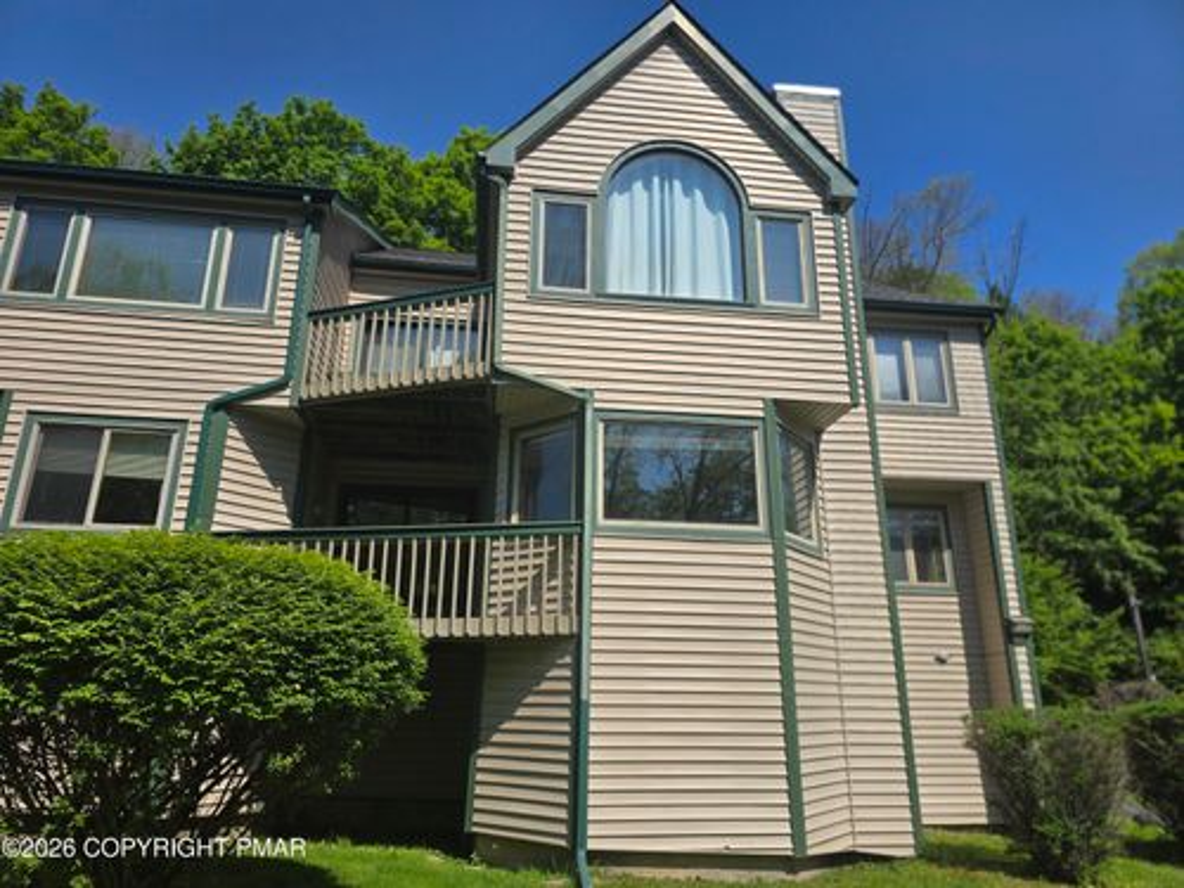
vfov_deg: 58.9
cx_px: 592
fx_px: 787
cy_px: 444
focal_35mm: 23
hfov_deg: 73.9
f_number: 1.7
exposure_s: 1/1058
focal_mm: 6.3
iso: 12
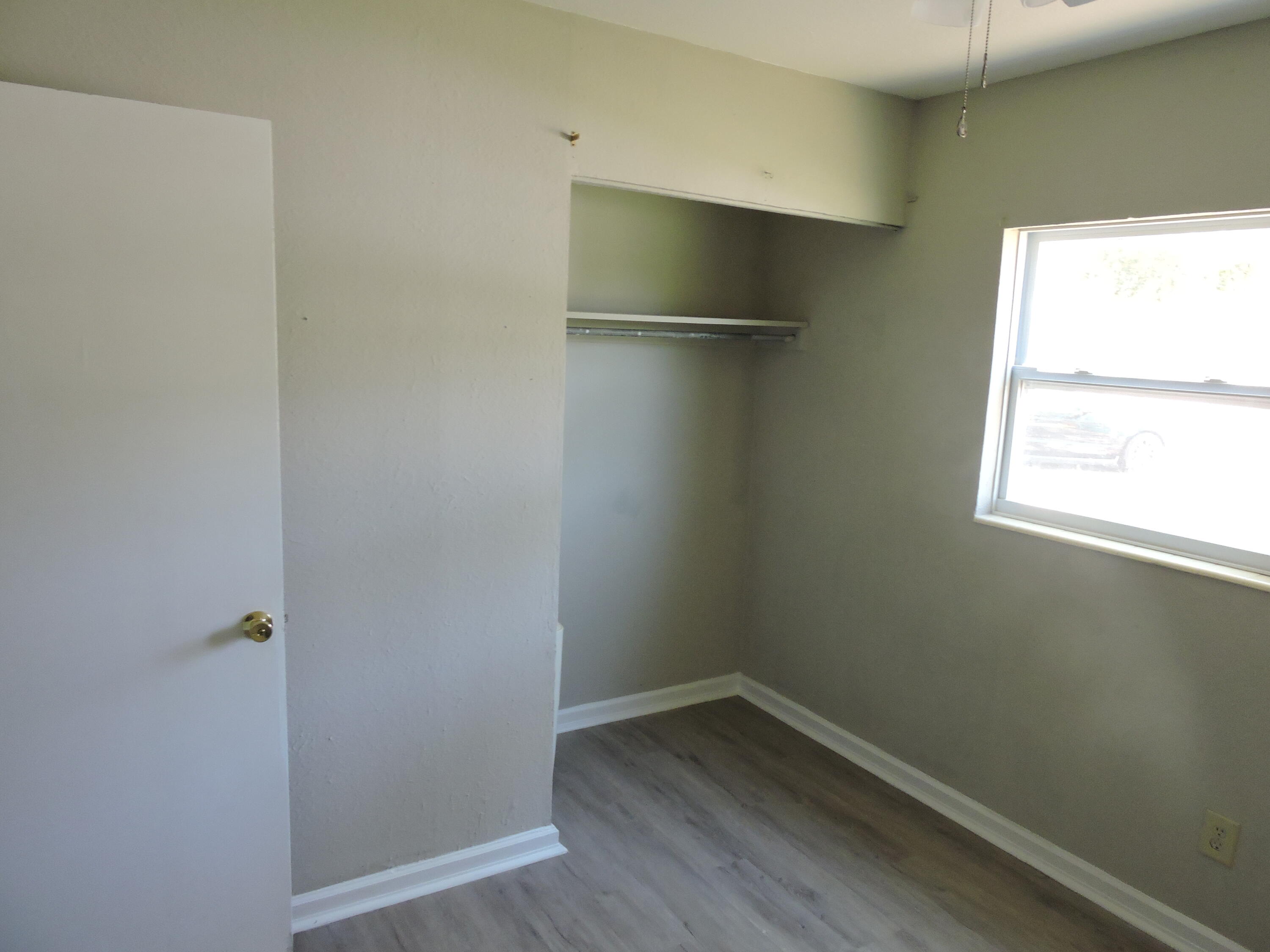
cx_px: 635
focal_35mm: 24
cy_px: 476
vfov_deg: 56.8
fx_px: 881
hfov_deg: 71.6
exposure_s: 1/30
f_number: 3.3
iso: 400
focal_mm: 4.3
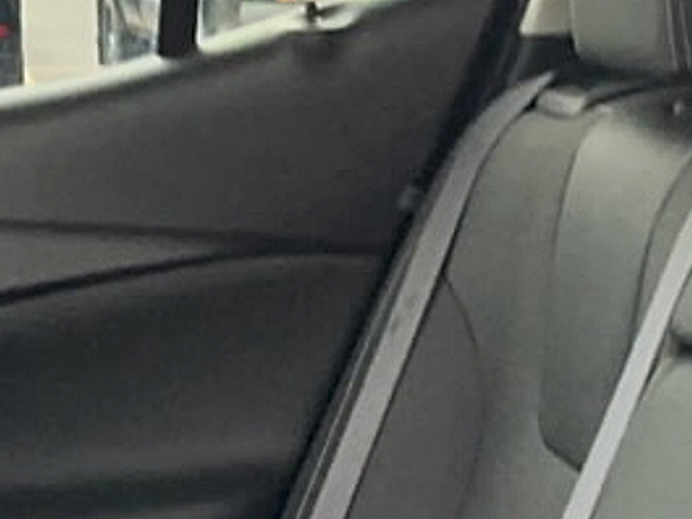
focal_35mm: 109
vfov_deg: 12.9
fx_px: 2179
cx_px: 370
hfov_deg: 18.0
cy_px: 777
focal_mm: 3
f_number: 1.8
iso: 160
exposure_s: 1/60
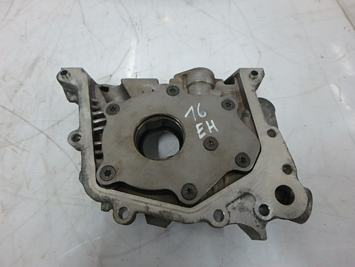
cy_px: 134
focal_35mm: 21
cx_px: 178
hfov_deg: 79.0
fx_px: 215
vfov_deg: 63.4
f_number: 3.5
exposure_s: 1/30
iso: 500
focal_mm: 3.7
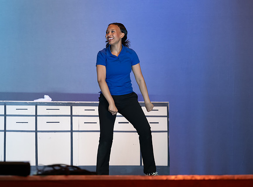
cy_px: 86
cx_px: 126
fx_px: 933
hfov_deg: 15.4
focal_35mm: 128
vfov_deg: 11.4
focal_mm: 96
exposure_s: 1/400
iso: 2500
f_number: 2.8
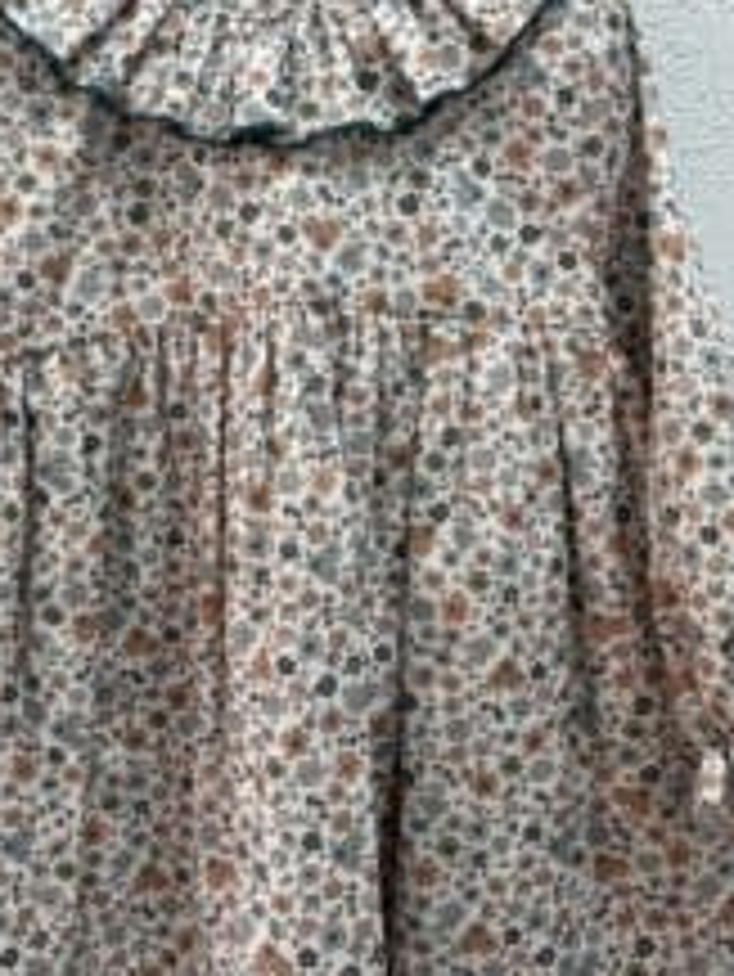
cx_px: 297
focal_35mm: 48
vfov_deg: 39.0
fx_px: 1356
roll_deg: +0.9
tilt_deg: -6.1
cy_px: 301
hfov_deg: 30.2
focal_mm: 5.1
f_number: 1.6
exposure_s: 1/122
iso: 80
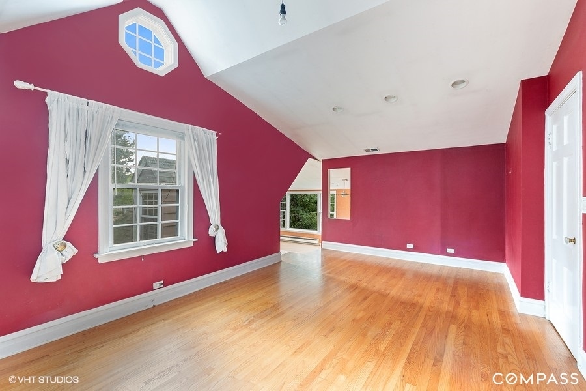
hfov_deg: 100.4
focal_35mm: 15
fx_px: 244
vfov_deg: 77.3
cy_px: 196
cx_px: 293
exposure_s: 1.6
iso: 200
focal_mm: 10
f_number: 8
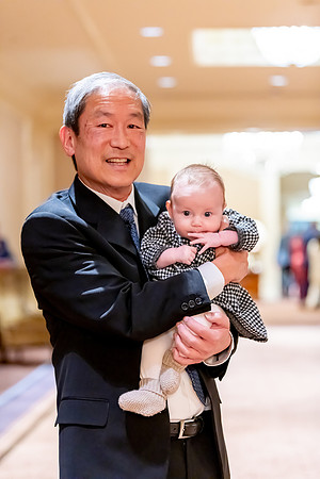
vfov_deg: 23.6
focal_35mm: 86
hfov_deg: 15.9
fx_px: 1147
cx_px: 160
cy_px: 240
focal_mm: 86
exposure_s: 1/80
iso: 6400
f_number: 2.8
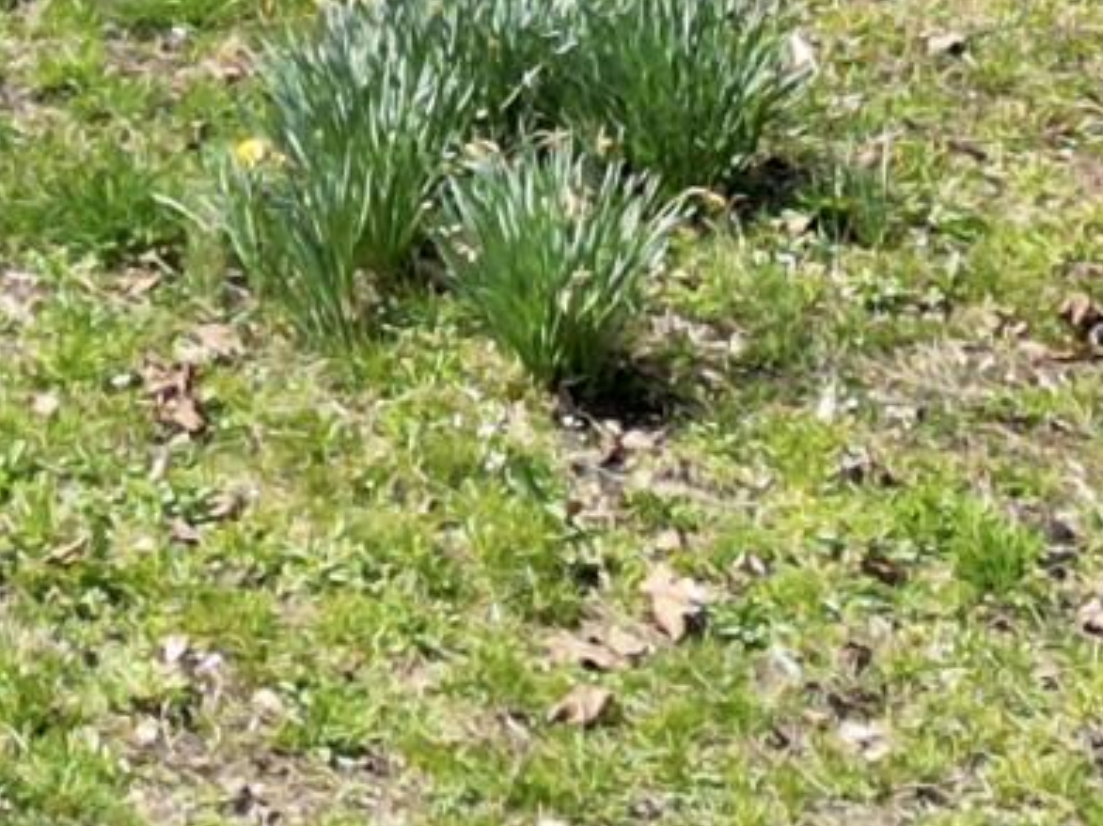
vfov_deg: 7.4
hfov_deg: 10.1
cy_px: -1412
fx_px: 5861
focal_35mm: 184
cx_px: -968
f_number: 1.7
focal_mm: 6.72
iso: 130
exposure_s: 1/1250
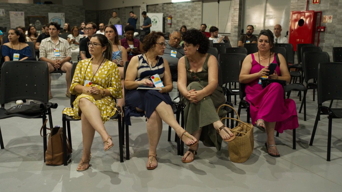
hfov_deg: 54.0
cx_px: 171
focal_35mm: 37
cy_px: 92
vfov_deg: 32.0
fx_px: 335
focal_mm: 35
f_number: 2.8
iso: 2000
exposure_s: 1/80
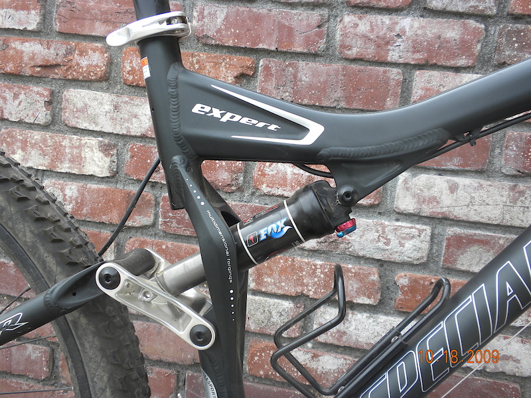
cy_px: 199
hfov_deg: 50.1
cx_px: 266
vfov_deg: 38.7
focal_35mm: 37
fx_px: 568
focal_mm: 6.6
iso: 64
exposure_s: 1/113
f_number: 3.5
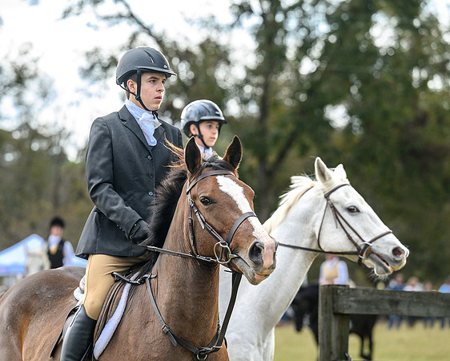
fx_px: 2291
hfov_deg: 11.2
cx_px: 166
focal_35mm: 172
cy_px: 192
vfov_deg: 9.0
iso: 640
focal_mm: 125
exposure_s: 1/1000
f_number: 3.5
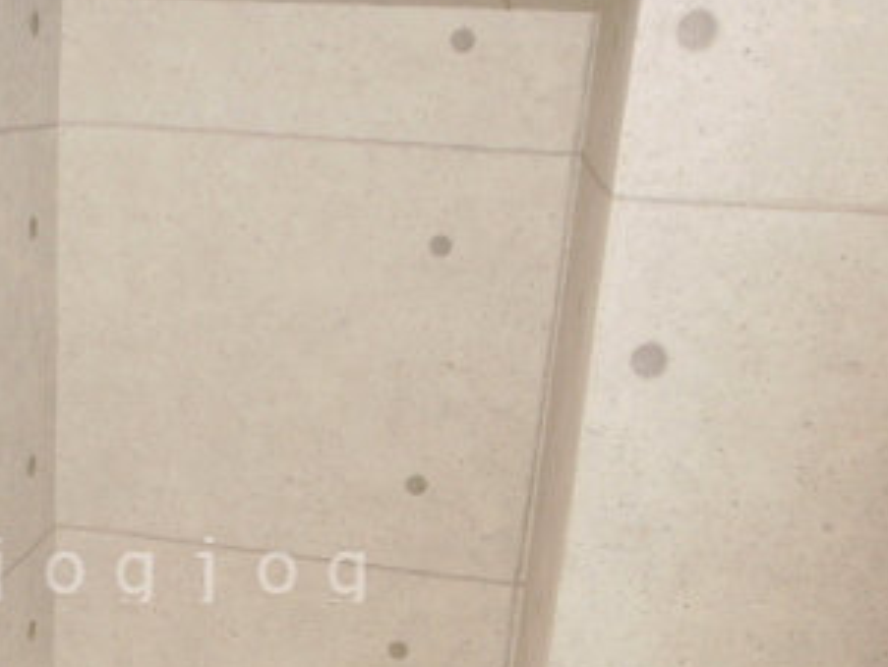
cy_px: 567
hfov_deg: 36.2
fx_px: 1309
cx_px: 180
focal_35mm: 51
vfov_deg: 27.8
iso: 80
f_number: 3
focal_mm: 4.24
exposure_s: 1/250
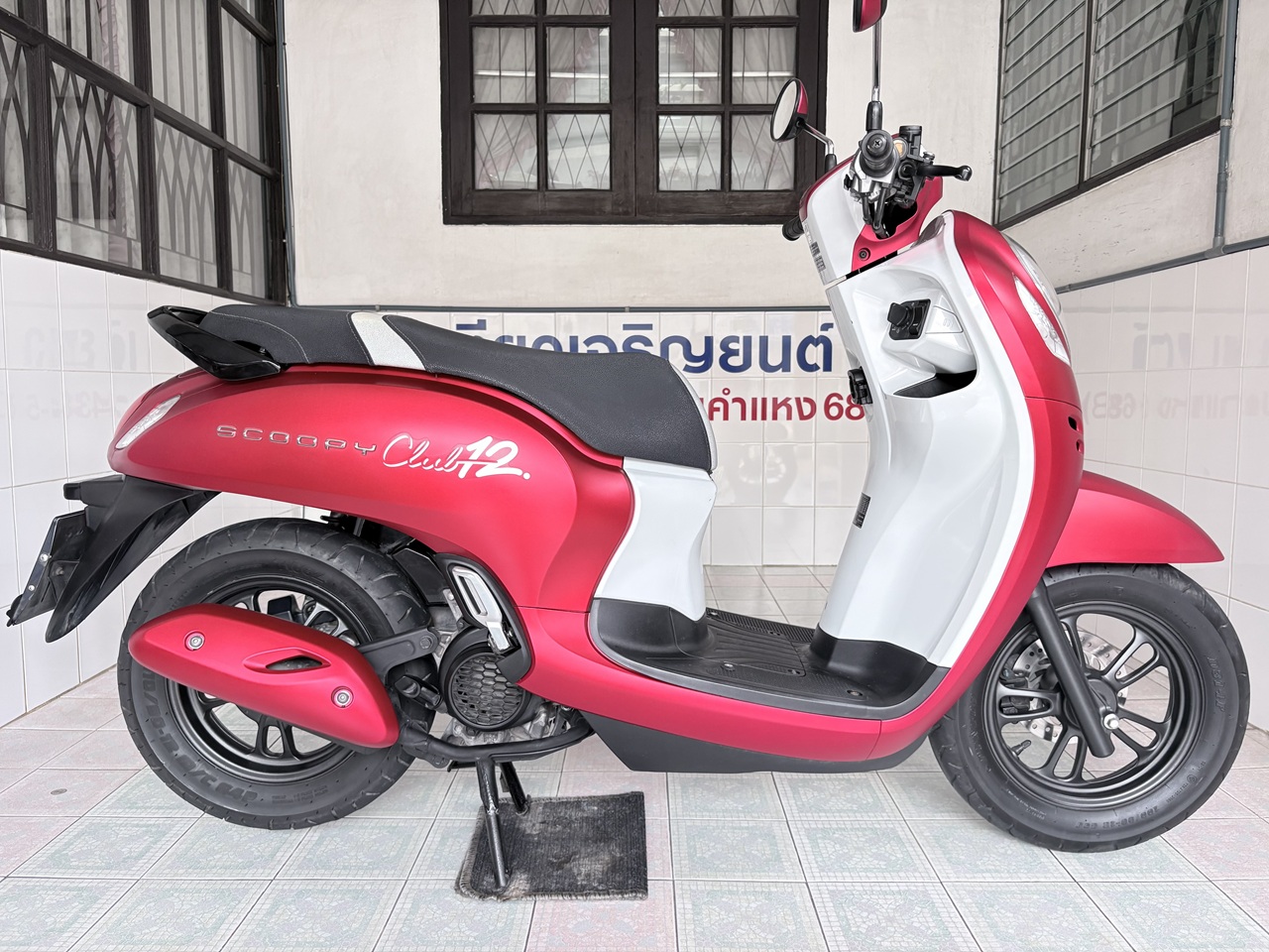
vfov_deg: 53.1
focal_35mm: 26
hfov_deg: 67.3
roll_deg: +0.5
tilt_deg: -5.4
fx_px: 953
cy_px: 476
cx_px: 634
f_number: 1.6
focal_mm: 5.96
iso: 125
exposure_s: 1/60
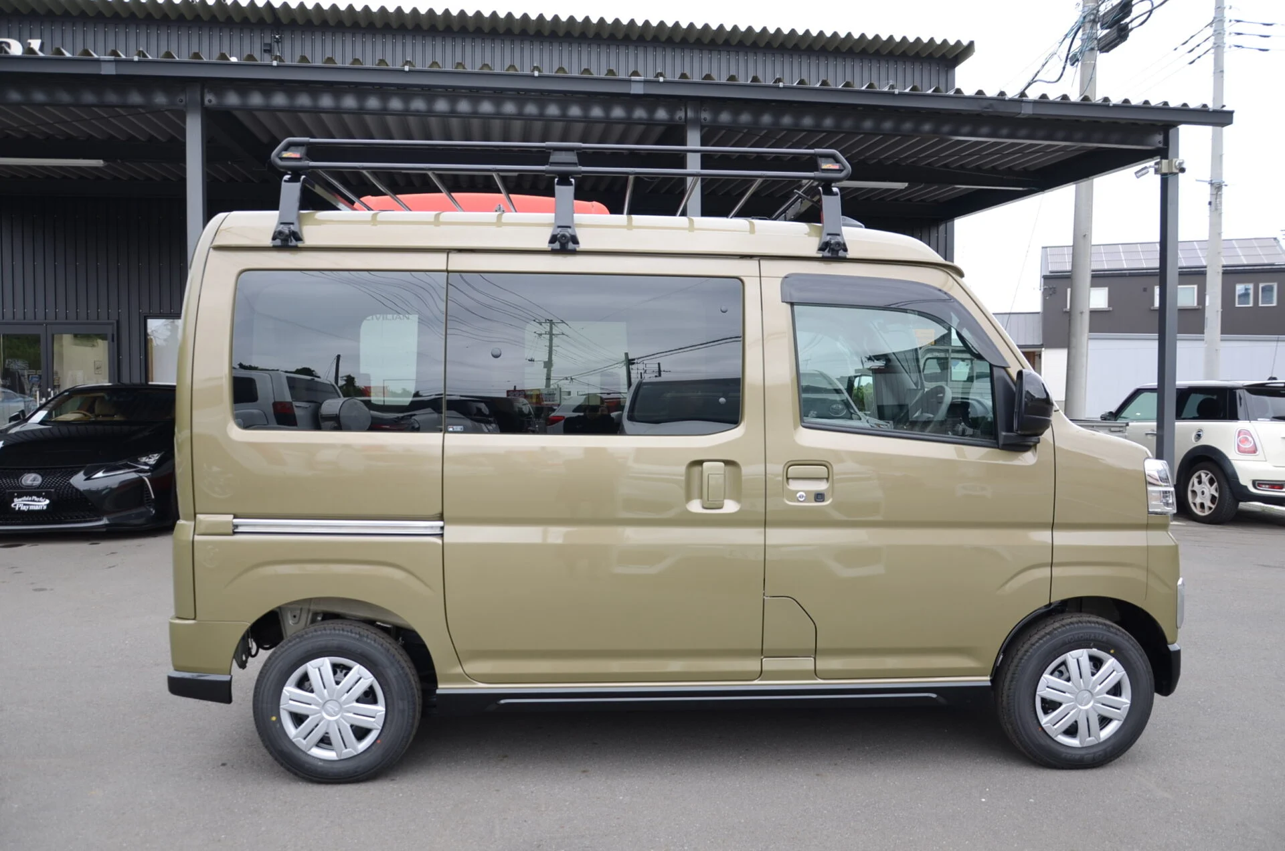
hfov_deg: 67.5
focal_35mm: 27
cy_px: 426
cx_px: 642
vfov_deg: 47.7
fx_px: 962
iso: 100
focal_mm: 18
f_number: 4.5
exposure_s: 1/80
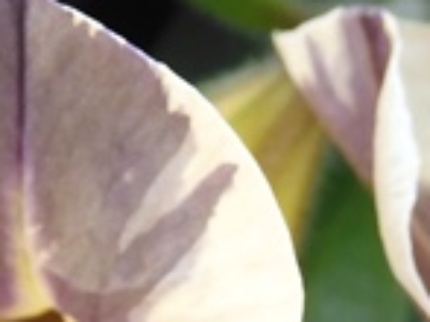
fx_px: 1092
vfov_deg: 16.0
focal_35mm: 88
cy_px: 395
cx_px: 304
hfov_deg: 22.1
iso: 100
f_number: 3.4
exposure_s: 1/200
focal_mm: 4.3
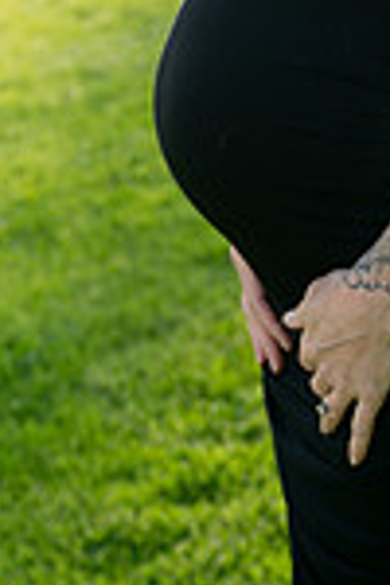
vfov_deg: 17.1
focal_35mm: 108
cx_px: 250
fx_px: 1755
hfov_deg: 12.7
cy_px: -285
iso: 125
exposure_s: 1/250
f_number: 2.8
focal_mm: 36
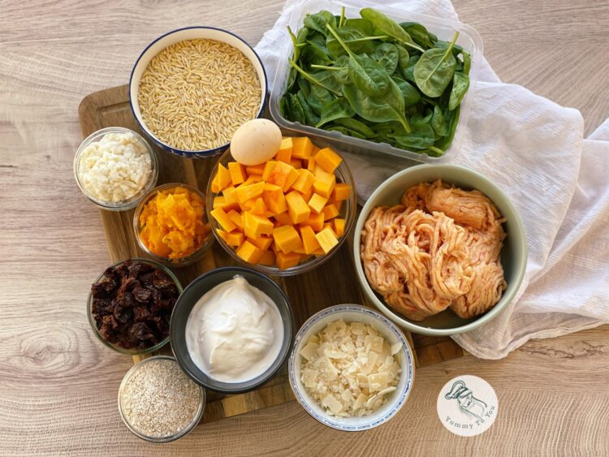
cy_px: 228
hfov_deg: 30.3
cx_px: 304
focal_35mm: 64
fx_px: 1126
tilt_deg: -78.2
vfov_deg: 22.9
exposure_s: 1/121
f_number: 2.2
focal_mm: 7.5
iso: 32
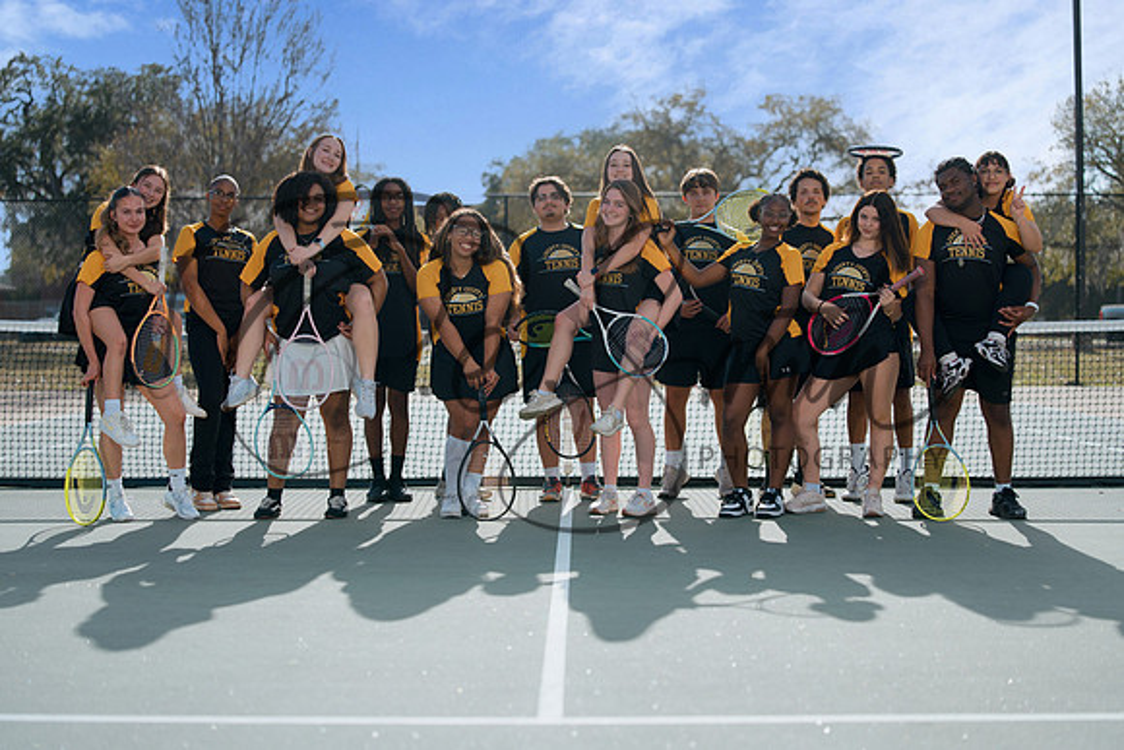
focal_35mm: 57
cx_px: 562
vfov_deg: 23.8
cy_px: 375
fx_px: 1780
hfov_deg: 35.0
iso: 320
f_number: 2
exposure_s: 1/8000
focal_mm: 57
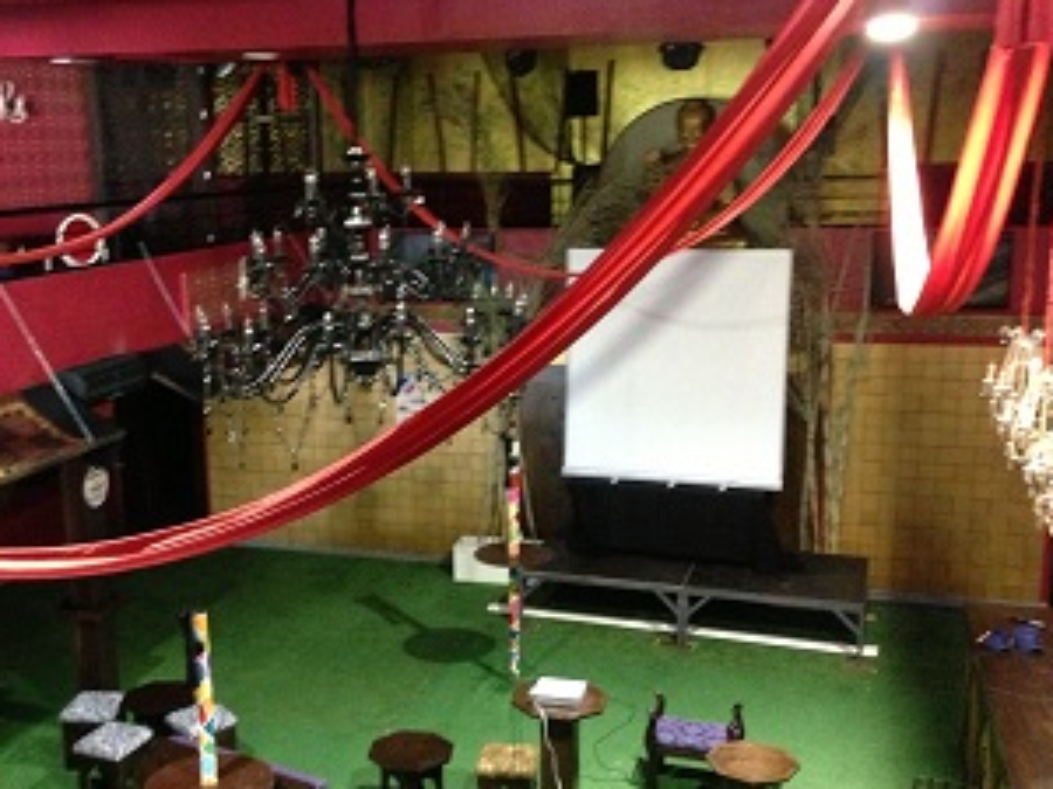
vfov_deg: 32.9
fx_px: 1338
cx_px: 425
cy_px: 421
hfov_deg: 42.8
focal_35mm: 44
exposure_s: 1/15
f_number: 2.4
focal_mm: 4.13
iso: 640
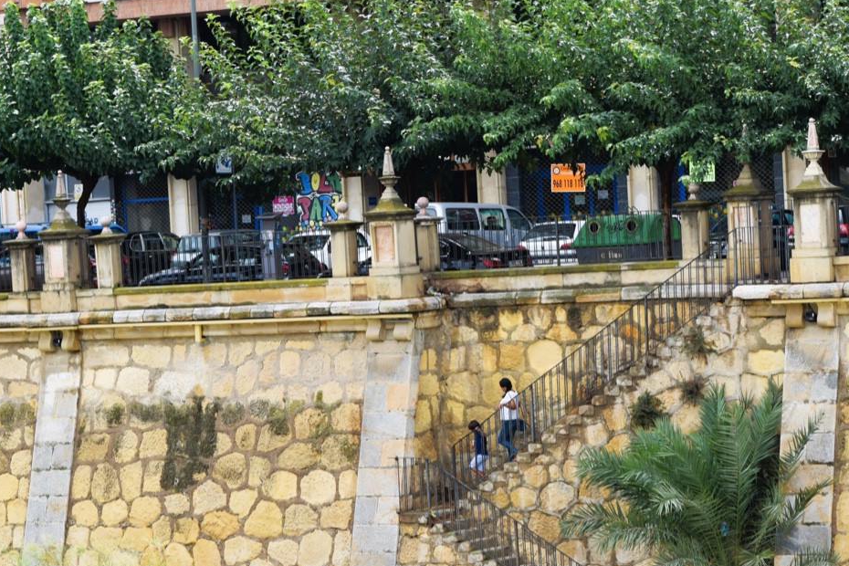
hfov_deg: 14.4
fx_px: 3345
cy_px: 380
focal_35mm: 142
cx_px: 557
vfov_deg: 9.7
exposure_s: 1/250
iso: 200
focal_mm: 55
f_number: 8
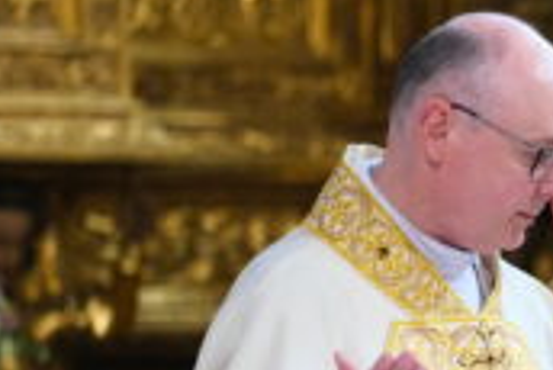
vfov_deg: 4.7
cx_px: 720
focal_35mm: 293
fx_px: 4504
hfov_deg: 7.0
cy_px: 425
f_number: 1.6
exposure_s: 1/170
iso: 320
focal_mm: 56
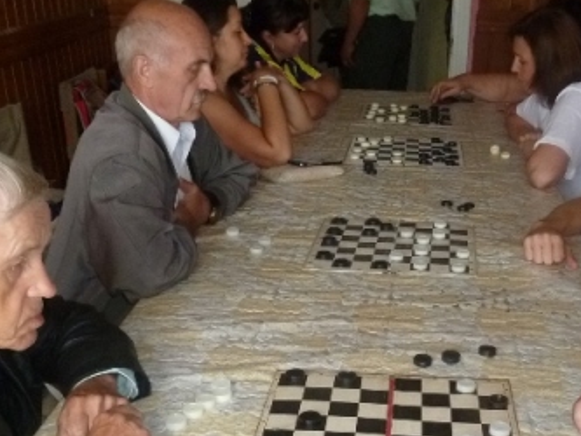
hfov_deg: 39.1
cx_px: 391
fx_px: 806
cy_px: 382
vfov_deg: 29.2
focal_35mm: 48
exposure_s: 1/30
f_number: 3.3
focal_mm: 4.1
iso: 400
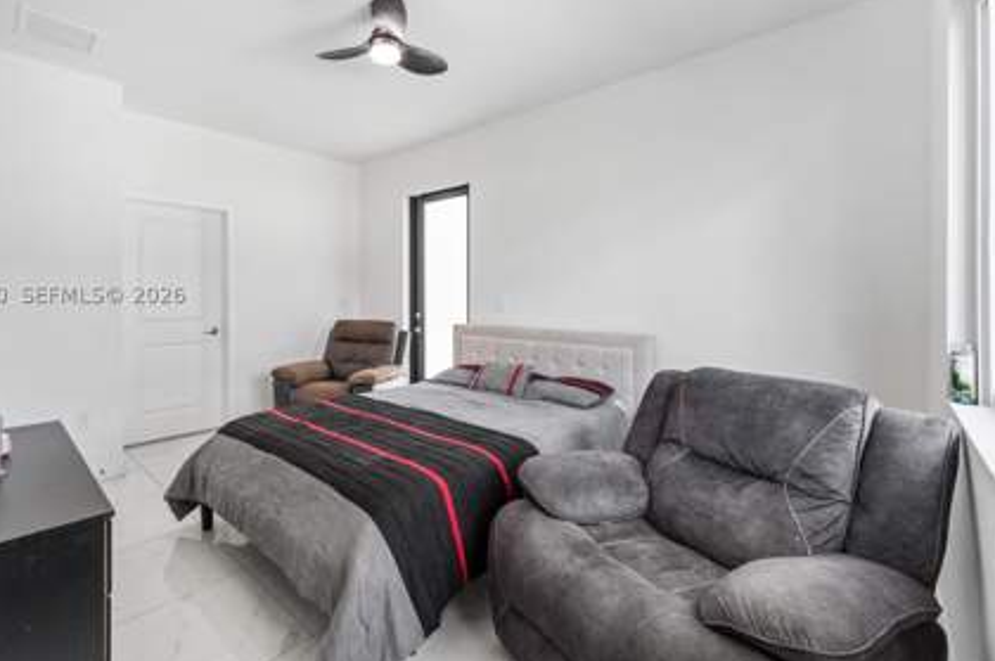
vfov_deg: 73.3
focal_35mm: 16
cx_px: 448
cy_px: 293
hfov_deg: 96.5
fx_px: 442
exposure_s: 1/6
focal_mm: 14
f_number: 9
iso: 500
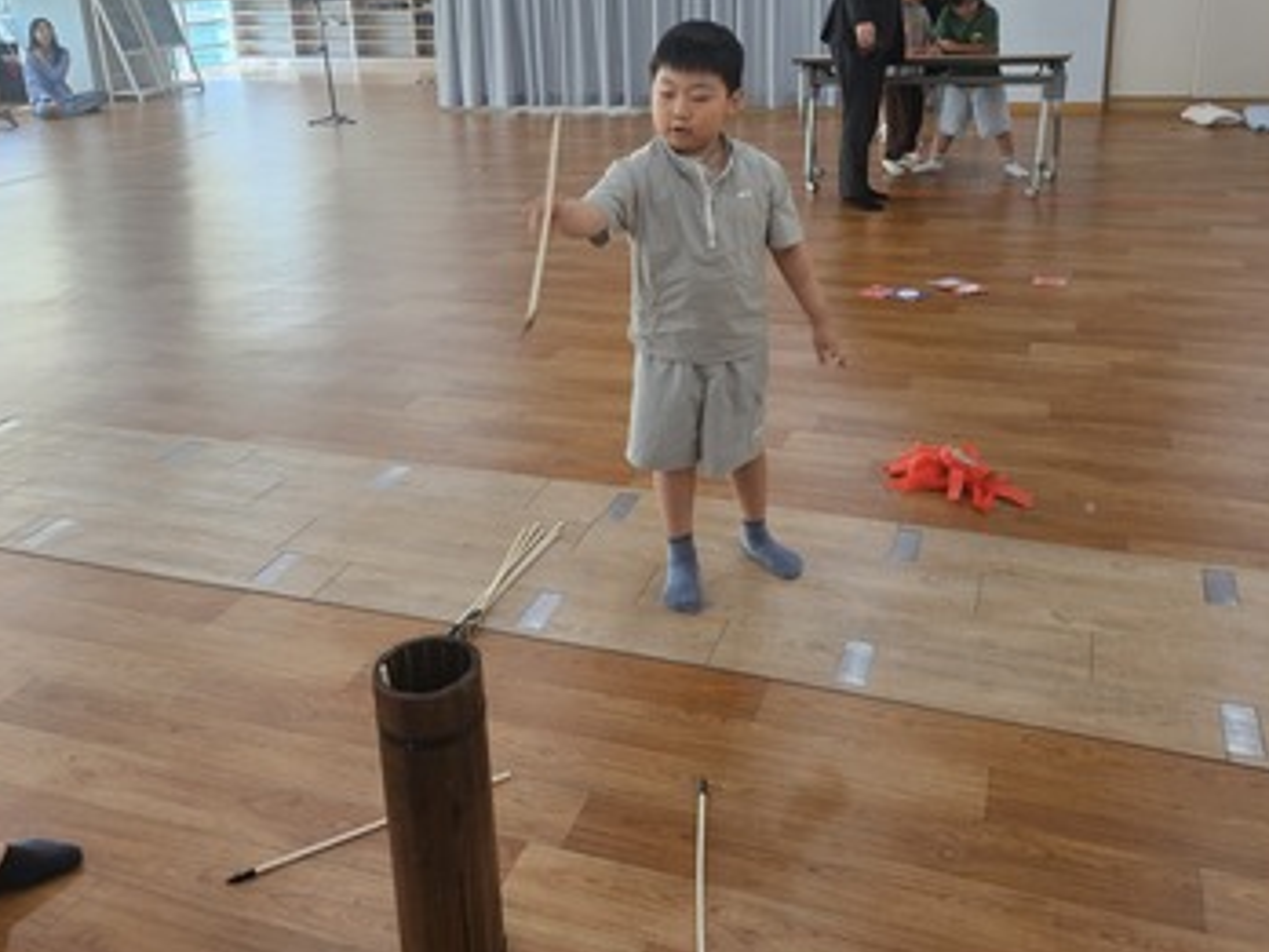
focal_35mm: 33
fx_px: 1210
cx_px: 645
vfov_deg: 42.2
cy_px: 297
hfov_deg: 55.3
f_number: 1.8
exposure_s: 1/120
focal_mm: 5.4
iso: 125
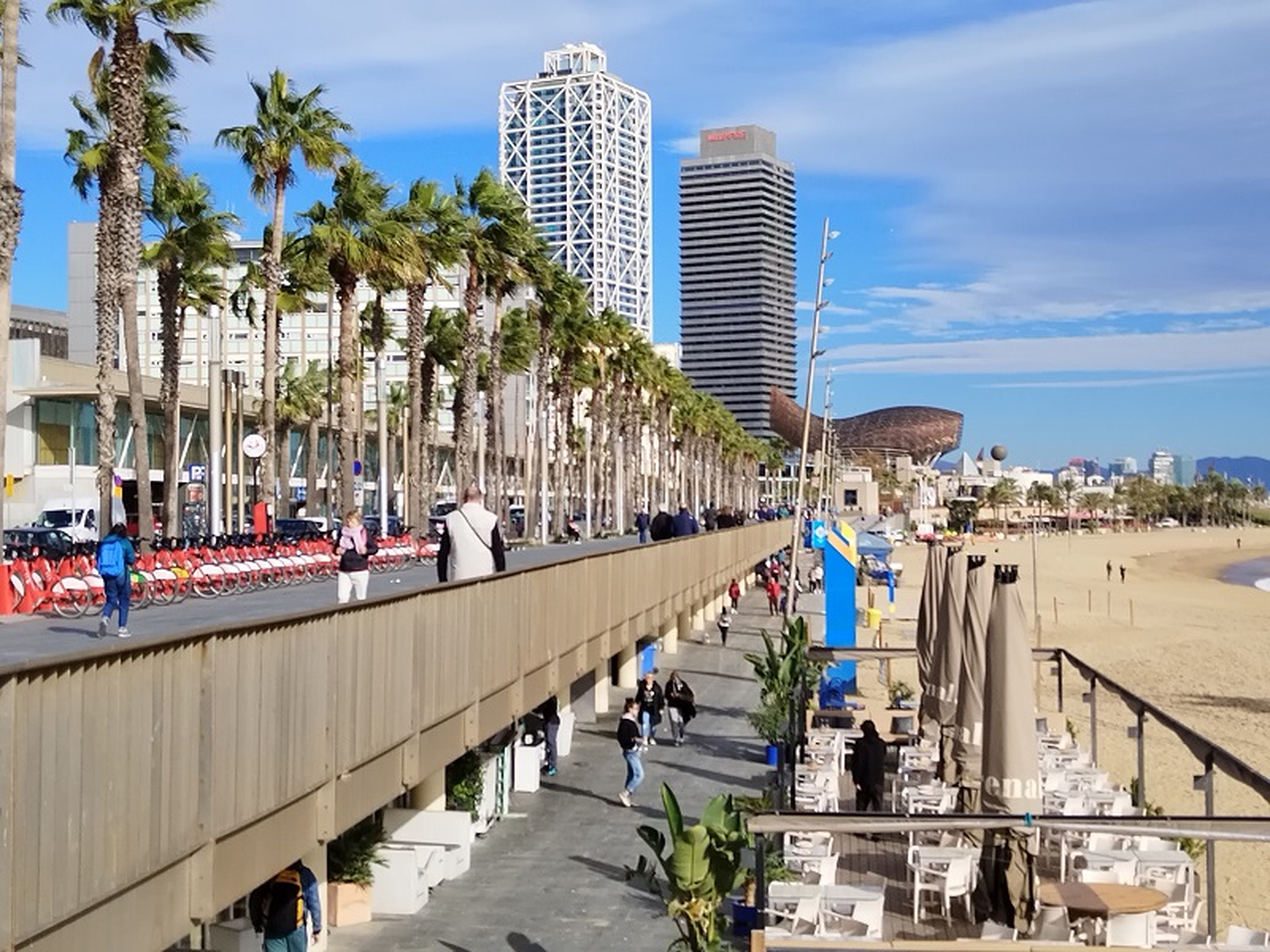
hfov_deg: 36.8
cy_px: 476
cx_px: 635
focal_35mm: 52
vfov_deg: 28.0
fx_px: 1908
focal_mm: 6.24
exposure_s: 1/1123
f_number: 1.9
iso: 100
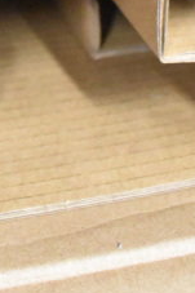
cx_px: 21
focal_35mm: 121
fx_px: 985
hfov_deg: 11.2
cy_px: -245
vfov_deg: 14.7
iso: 7200
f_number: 3.5
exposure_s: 1/30
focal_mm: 20
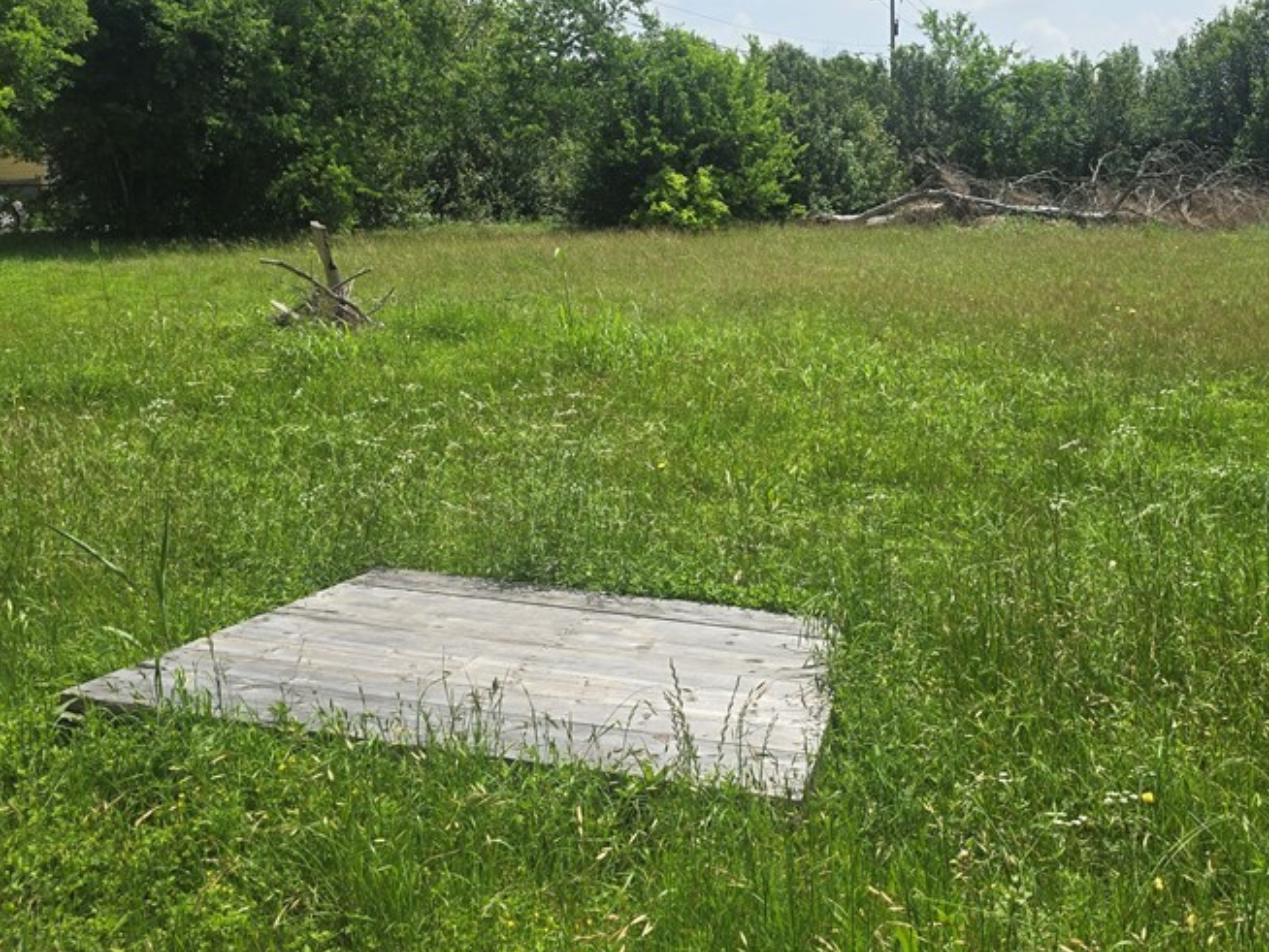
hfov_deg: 51.0
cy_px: 363
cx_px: 759
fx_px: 1320
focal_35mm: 36
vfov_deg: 39.4
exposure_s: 1/892
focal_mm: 6.3
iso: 12
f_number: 1.7
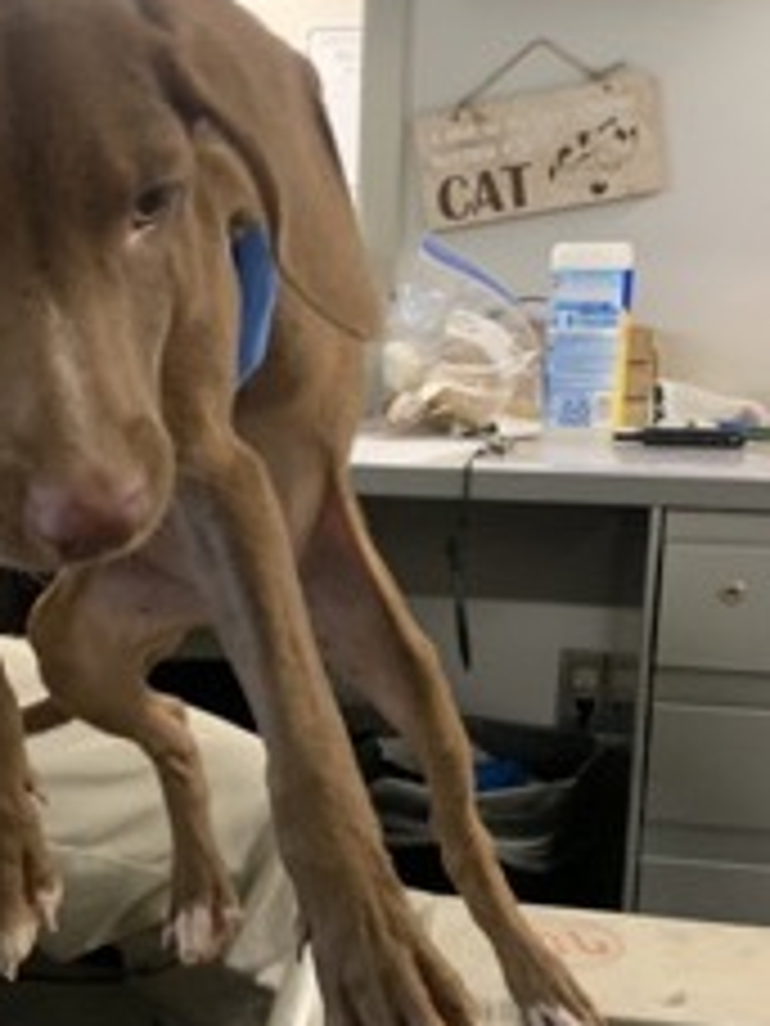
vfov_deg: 39.5
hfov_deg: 30.0
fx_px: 1424
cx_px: 254
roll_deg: -0.6
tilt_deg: -7.3
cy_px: 616
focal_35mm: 48
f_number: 1.8
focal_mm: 4.25
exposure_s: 1/40
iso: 320
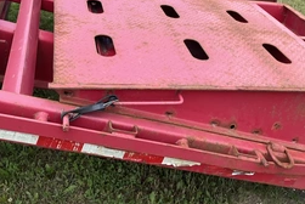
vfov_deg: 27.3
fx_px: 407
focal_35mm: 48
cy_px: 27
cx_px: 160
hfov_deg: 41.1
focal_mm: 3
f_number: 1.8
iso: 25
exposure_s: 1/580
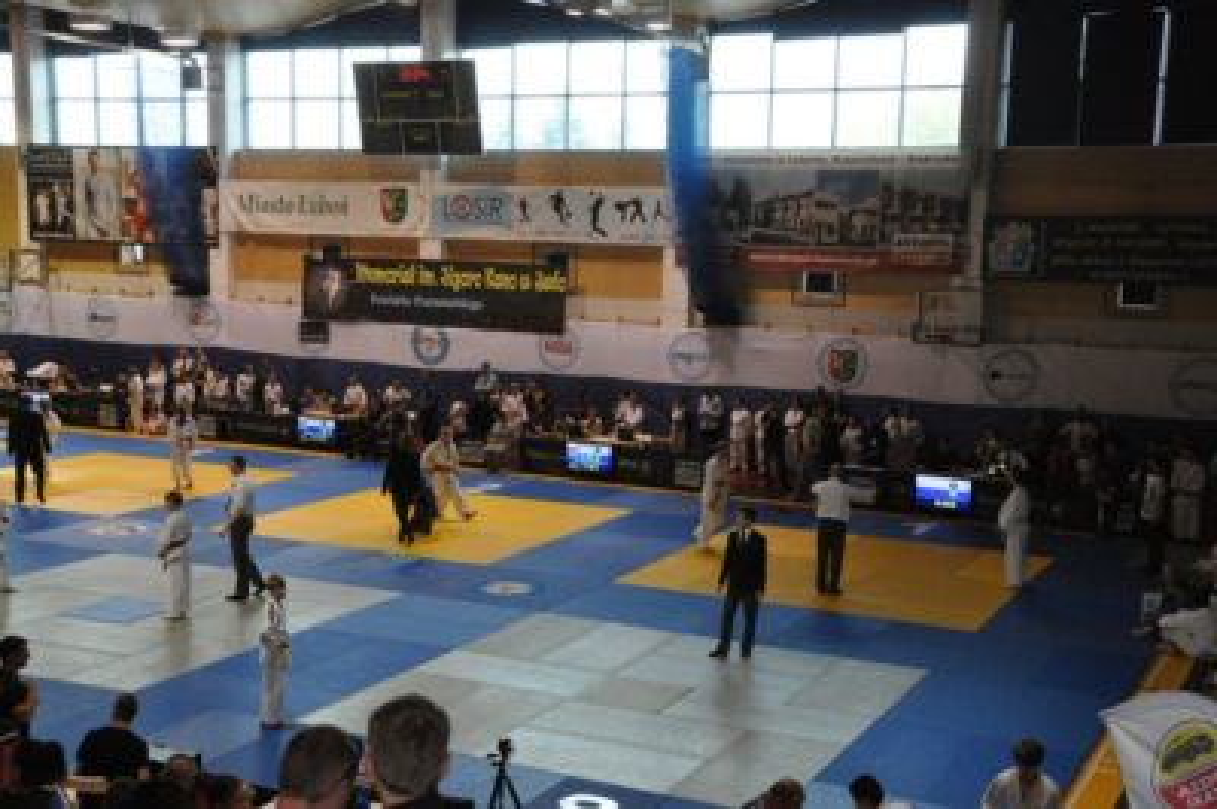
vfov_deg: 28.0
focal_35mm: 48
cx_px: 608
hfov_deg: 41.1
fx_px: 1621
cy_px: 404
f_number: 6.3
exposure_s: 1/200
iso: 2000
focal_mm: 32
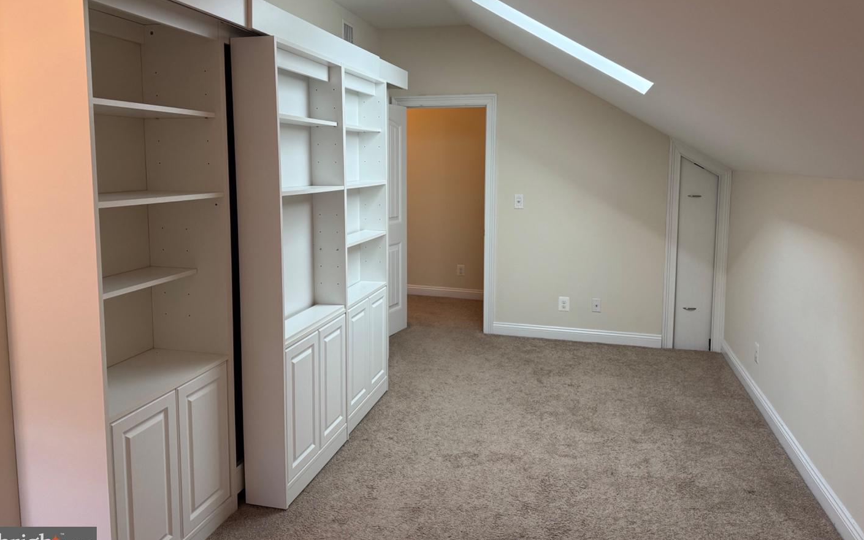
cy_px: 231
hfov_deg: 70.4
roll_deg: -0.7
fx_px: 612
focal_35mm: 26
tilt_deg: -6.0
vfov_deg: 47.5
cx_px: 430
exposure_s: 1/60
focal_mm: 6.76
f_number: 1.78
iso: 200
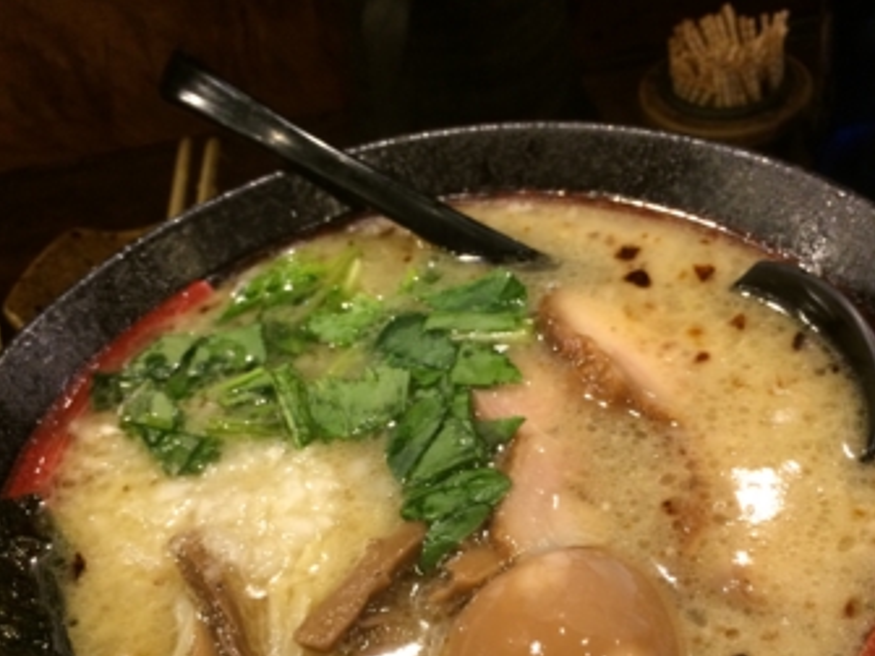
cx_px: 436
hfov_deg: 47.9
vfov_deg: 36.3
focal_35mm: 39
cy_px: 460
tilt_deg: -49.4
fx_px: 985
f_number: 2.2
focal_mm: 4.15
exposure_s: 1/30
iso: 160
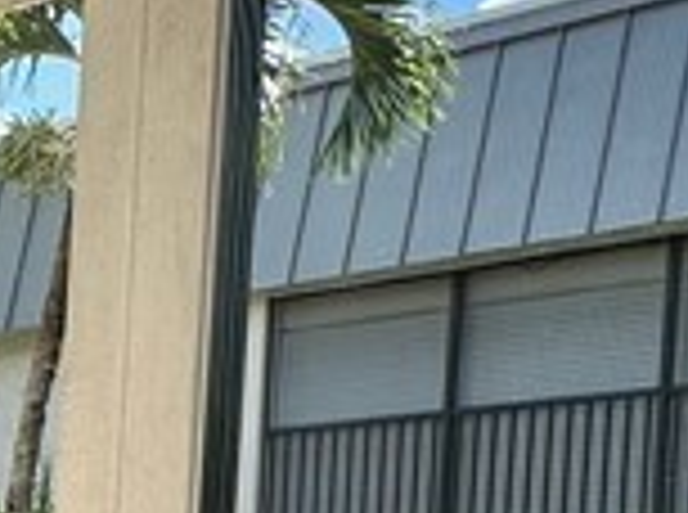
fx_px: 1864
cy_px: 846
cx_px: -535
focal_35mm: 94
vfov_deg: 14.3
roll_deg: -1.8
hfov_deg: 17.3
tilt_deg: -3.3
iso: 40
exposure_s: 1/540
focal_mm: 2.22
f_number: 2.2
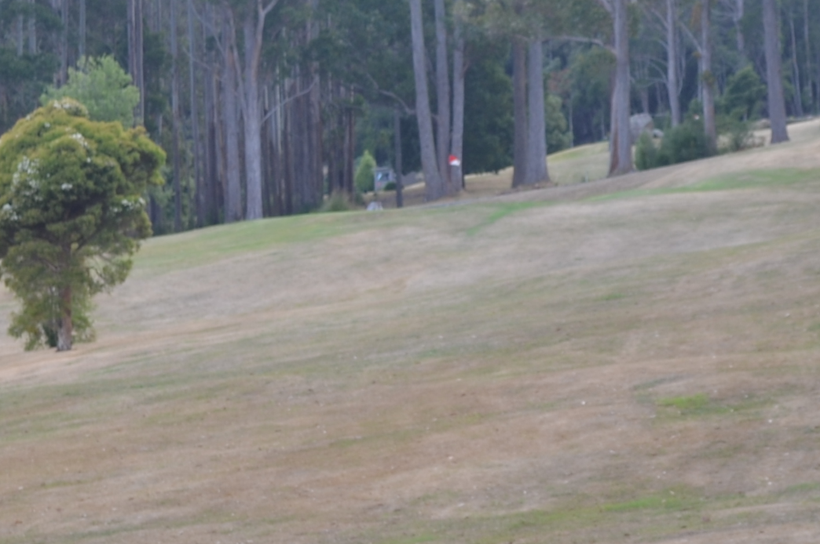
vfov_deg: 7.5
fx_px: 4154
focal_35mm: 183
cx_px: 687
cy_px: 374
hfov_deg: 11.2
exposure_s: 1/90
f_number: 5
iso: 100
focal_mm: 35
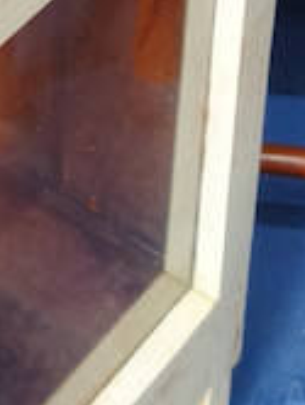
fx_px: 2074
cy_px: -412
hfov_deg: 8.0
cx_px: -315
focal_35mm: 177
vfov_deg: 10.3
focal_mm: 5.35
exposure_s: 1/33.3
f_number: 1.7
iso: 1000
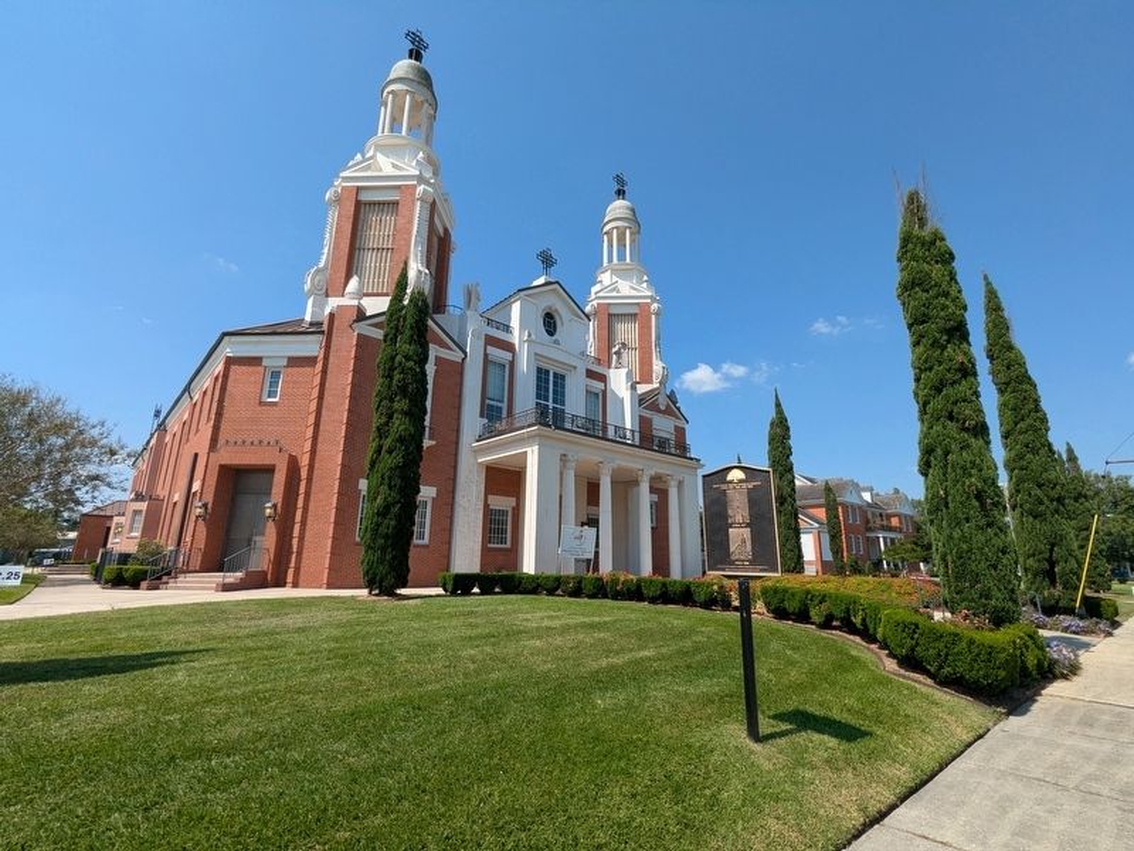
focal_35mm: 16
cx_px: 567
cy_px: 426
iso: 43
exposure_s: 1/1431
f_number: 2.2
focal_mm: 2.35
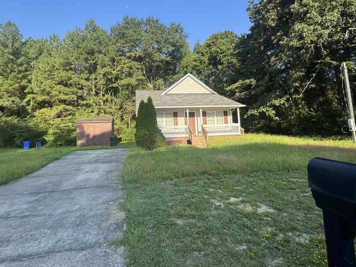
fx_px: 206
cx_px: 167
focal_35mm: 20
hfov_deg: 81.6
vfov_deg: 65.3
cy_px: 105
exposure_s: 1/548
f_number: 2.2
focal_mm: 2.22
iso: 40
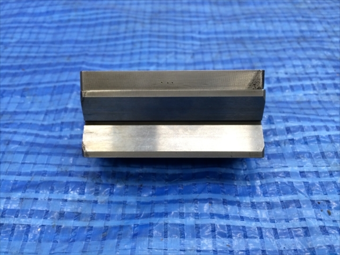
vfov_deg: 48.2
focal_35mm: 29
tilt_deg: -47.5
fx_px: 285
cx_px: 170
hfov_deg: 61.7
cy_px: 128
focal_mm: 4.15
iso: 100
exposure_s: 1/30
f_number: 2.2
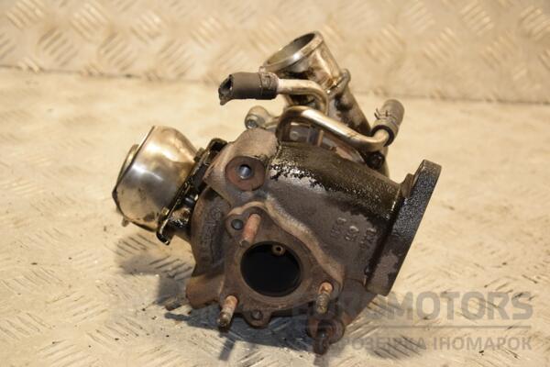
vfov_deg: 17.5
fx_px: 1192
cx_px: 275
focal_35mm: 78
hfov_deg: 26.0
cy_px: 184
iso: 800
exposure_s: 1/125
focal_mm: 52
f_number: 5
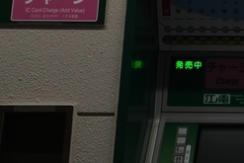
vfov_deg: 9.4
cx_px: 377
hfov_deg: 14.5
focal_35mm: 131
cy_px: -221
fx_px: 888
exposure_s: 1/80
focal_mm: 18
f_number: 3.6
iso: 160
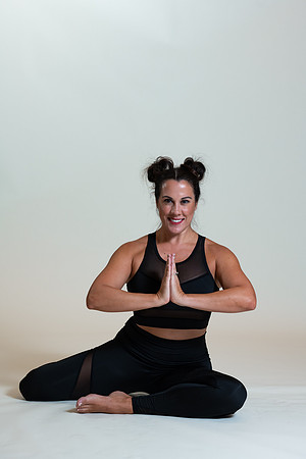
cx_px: 153
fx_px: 1084
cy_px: 230
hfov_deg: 16.1
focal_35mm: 85
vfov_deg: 23.9
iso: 320
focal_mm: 85
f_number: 4
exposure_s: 1/125
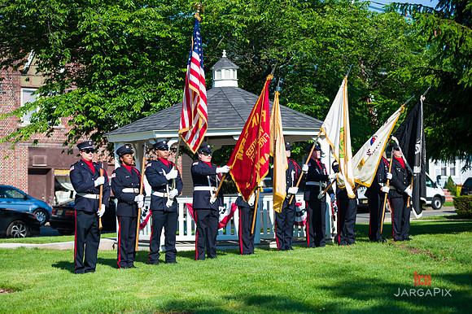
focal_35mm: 75
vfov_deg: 18.2
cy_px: 157
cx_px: 236
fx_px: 983
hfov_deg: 27.0
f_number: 3.2
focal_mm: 75
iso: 200
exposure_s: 1/2500
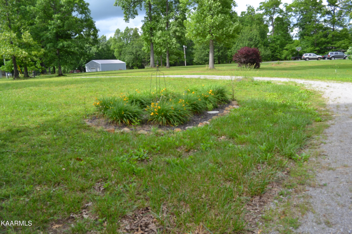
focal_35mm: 27
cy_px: 117
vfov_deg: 47.9
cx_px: 176
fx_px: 264
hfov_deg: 67.4
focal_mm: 18
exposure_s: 1/160
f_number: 6.3
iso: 100
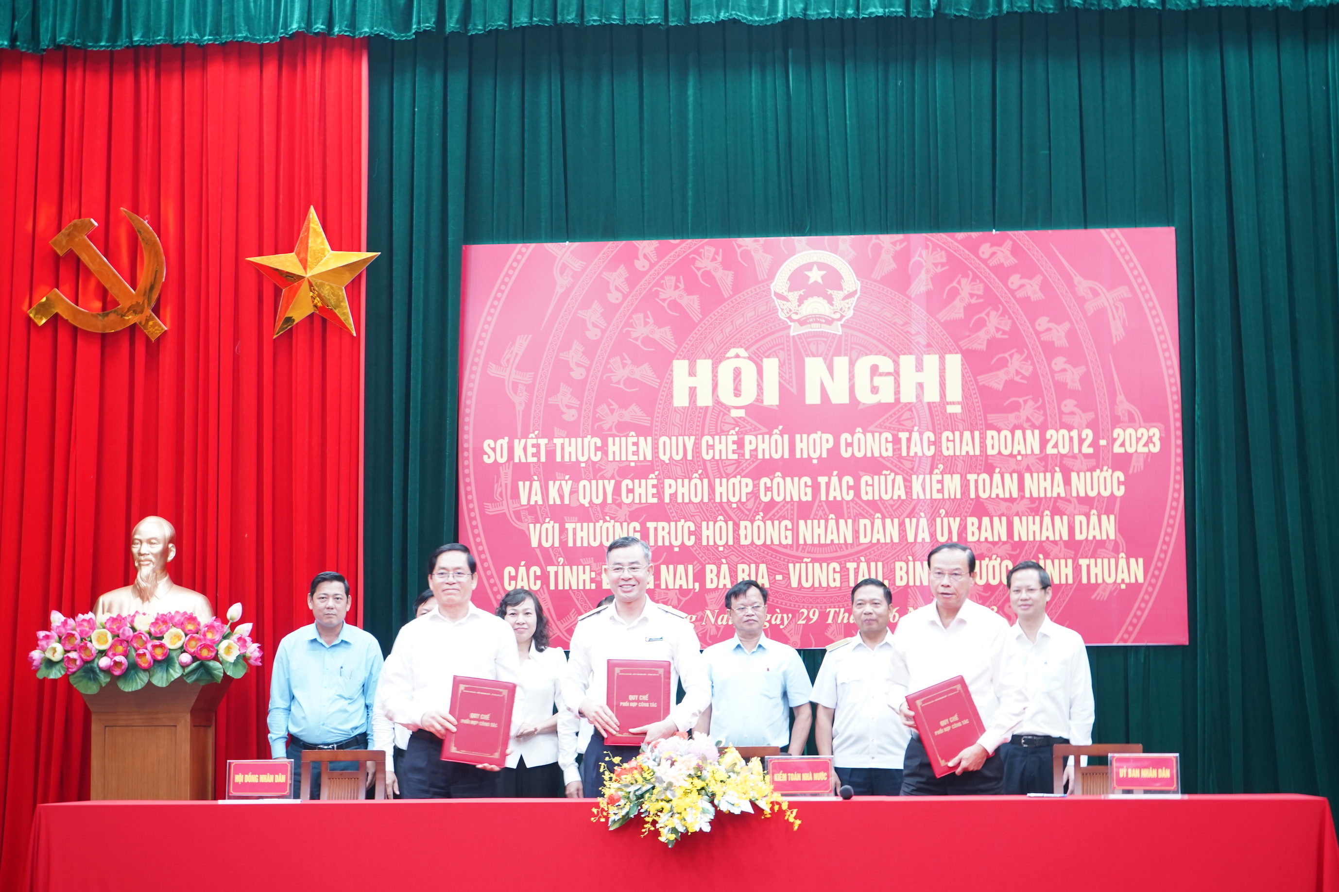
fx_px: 2529
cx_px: 670
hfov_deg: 29.7
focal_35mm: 68
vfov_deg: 20.0
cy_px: 446
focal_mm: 68
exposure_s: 1/15
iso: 1600
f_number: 5.6
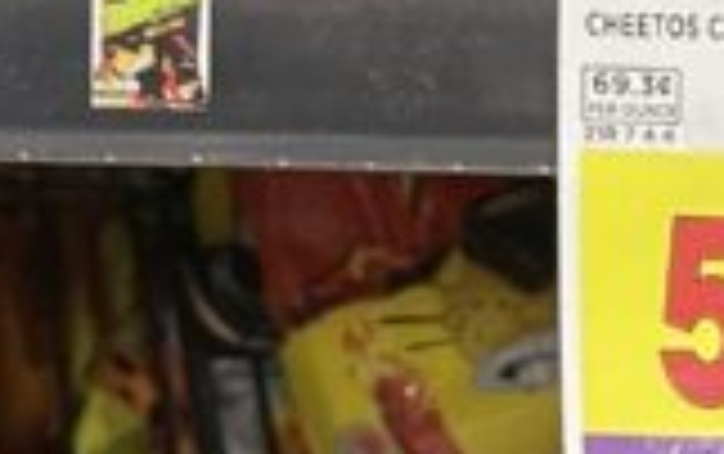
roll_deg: -1.4
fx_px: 3457
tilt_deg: -21.2
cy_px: -809
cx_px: -243
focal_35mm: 175
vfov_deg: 6.9
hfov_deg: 11.6
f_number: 1.6
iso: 125
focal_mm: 4.2
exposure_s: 1/60
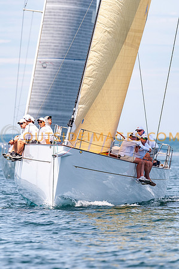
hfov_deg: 3.0
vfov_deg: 4.6
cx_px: 72
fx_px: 3368
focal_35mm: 451
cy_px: 134
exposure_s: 1/2000
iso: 250
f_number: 5
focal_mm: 300
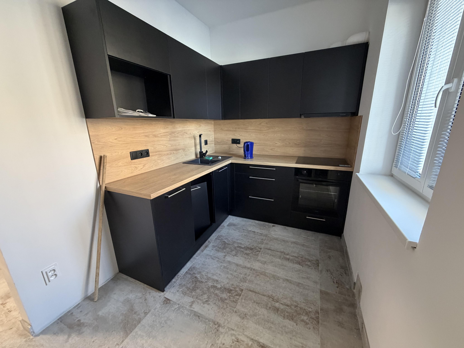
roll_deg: +1.0
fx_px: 188
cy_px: 174
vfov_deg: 85.7
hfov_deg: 102.1
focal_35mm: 14
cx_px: 232
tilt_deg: -14.9
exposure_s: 1/50
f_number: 2.2
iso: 320
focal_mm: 2.22
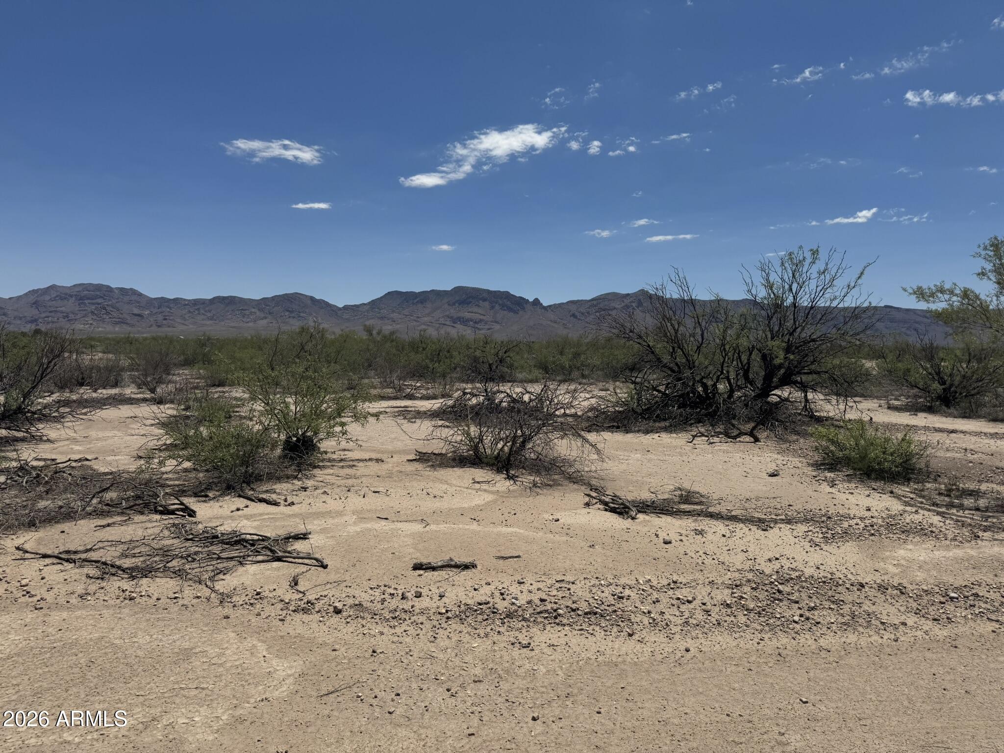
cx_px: 502
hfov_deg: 71.6
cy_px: 376
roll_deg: -0.8
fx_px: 696
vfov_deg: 56.8
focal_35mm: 24
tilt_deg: -4.6
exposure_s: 1/10417
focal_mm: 6.76
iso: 80
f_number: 1.78
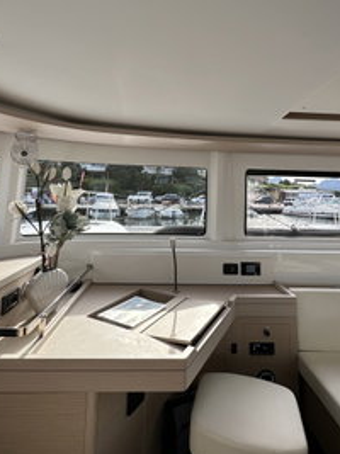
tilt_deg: +6.6
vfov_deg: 77.2
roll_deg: -1.6
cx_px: 177
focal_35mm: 21
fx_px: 275
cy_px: 163
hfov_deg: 63.4
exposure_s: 1/316
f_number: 2.2
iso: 40
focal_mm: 2.22
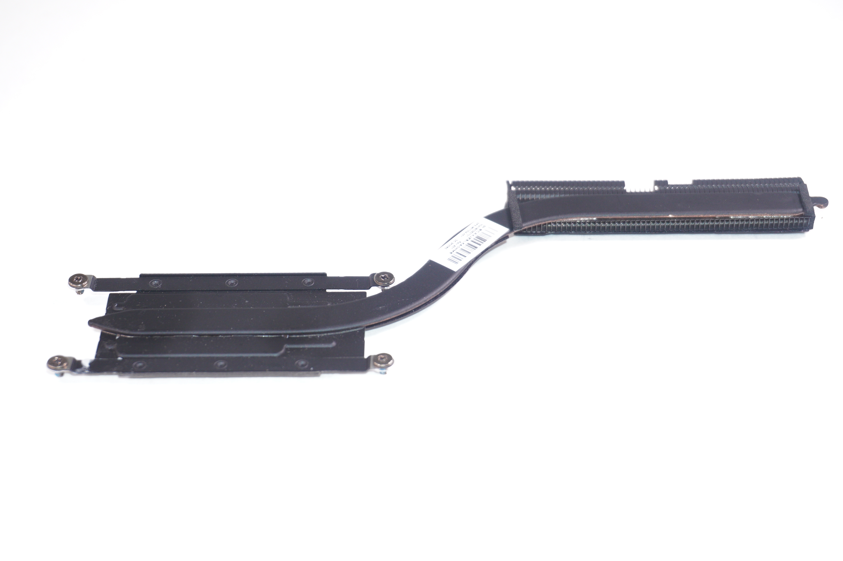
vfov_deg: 21.0
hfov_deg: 31.2
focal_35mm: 64
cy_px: 280
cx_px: 422
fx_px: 1509
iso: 640
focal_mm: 43
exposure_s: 1/160
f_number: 5.6
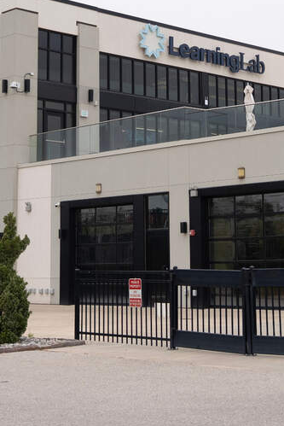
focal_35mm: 77
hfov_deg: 17.6
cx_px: 205
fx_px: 910
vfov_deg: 25.9
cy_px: 101
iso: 160
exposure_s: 1/400
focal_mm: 32
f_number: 4
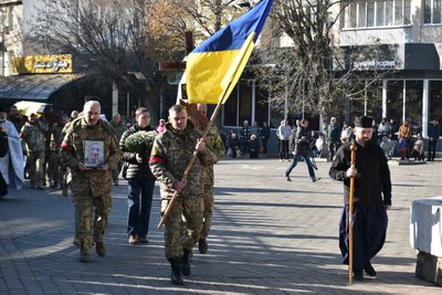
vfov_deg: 16.3
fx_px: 1032
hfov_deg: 24.2
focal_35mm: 84
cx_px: 221
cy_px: 148
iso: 200
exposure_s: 1/250
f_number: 8
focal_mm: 56
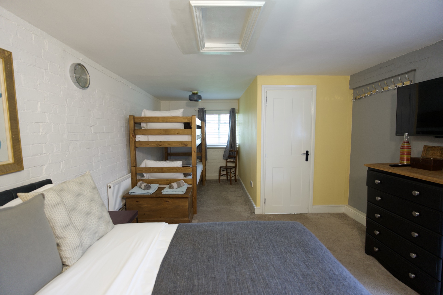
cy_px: 148
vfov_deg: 73.7
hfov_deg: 96.7
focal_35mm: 16
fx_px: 197
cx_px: 222
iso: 1000
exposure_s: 1/80
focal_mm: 16
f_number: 2.8
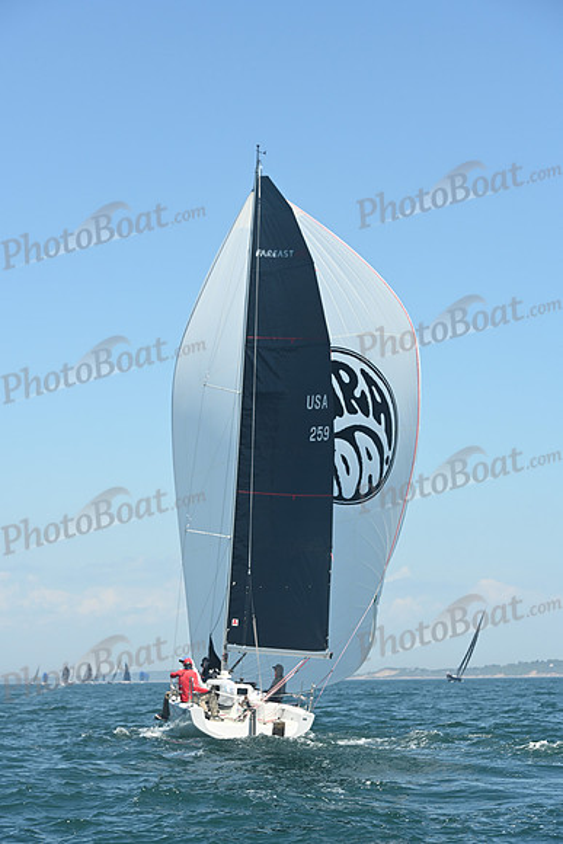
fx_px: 2391
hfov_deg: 13.4
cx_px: 282
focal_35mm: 102
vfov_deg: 20.0
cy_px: 422
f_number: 7.1
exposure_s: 1/1000
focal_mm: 102
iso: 320
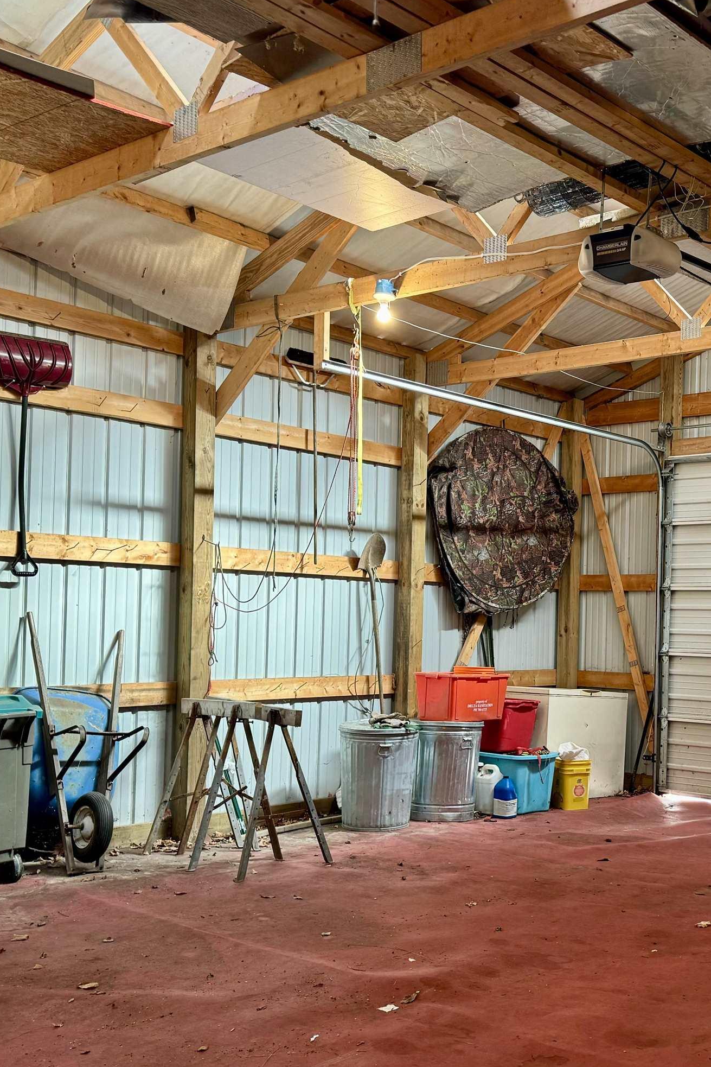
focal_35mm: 39
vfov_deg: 49.4
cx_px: 620
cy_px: 611
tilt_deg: -0.6
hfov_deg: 32.7
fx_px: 1155
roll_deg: -1.5
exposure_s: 1/60
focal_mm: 6.76
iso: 125
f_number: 1.78
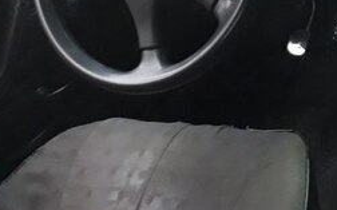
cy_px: -68
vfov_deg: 16.4
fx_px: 688
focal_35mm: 75
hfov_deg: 24.5
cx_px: 421
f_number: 1.9
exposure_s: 1/17
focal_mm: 3.6
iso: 250
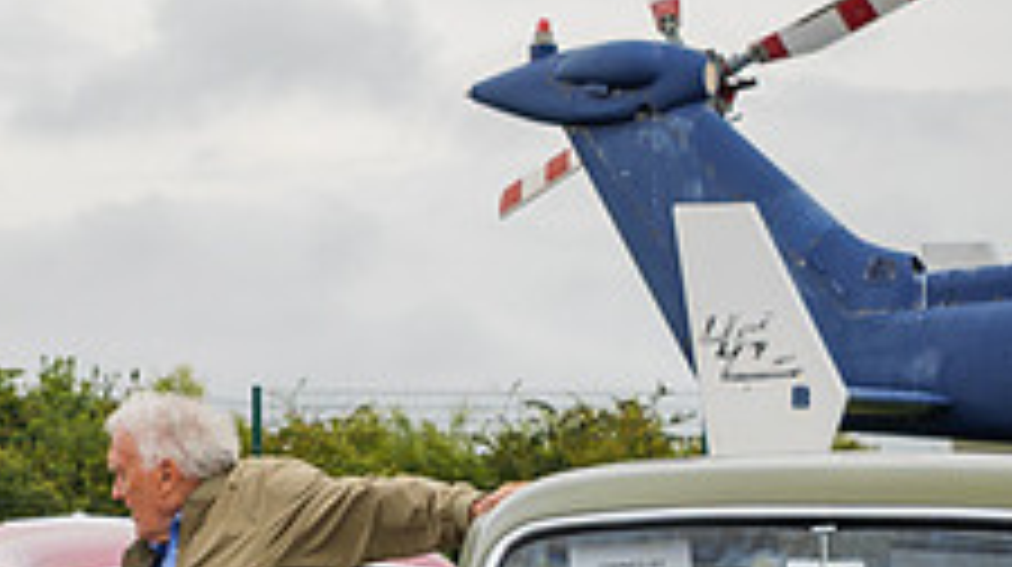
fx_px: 5549
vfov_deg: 5.8
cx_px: 179
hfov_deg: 10.4
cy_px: 829
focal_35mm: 207
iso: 160
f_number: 3.7
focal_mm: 29
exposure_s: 1/320
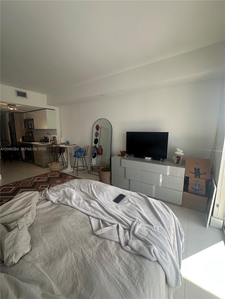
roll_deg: -0.3
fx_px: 121
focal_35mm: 14
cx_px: 112
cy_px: 150
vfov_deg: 102.1
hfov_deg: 85.7
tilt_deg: -8.7
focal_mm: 2.22
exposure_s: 1/120
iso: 80
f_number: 2.2
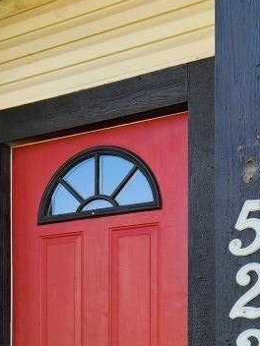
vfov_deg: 27.3
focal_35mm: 67
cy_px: 349
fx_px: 671
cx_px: 41
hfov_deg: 21.6
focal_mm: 5.4
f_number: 1.8
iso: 20
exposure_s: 1/234
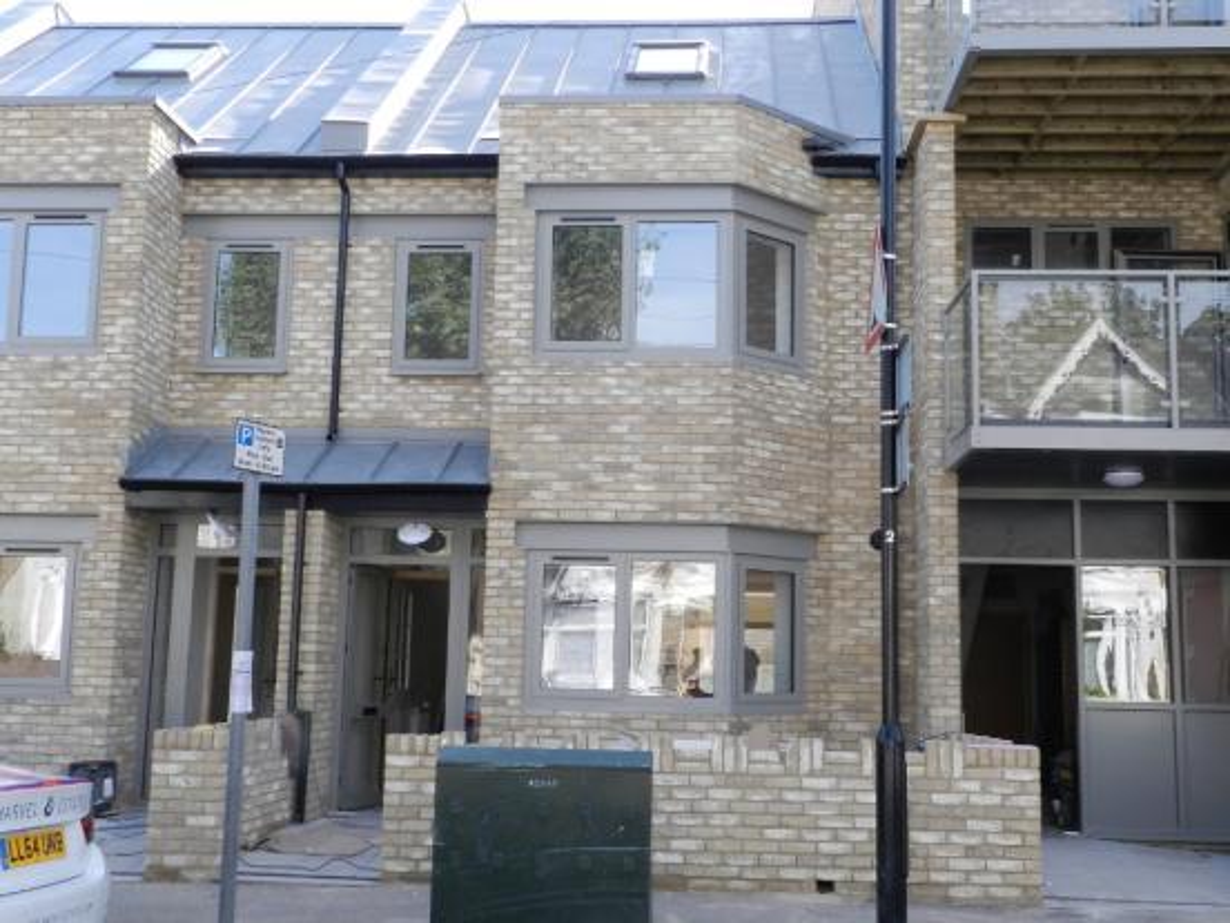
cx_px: 615
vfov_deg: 37.7
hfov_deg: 49.0
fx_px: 1350
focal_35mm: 38
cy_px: 462
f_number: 7.1
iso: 160
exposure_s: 1/80
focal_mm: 6.7
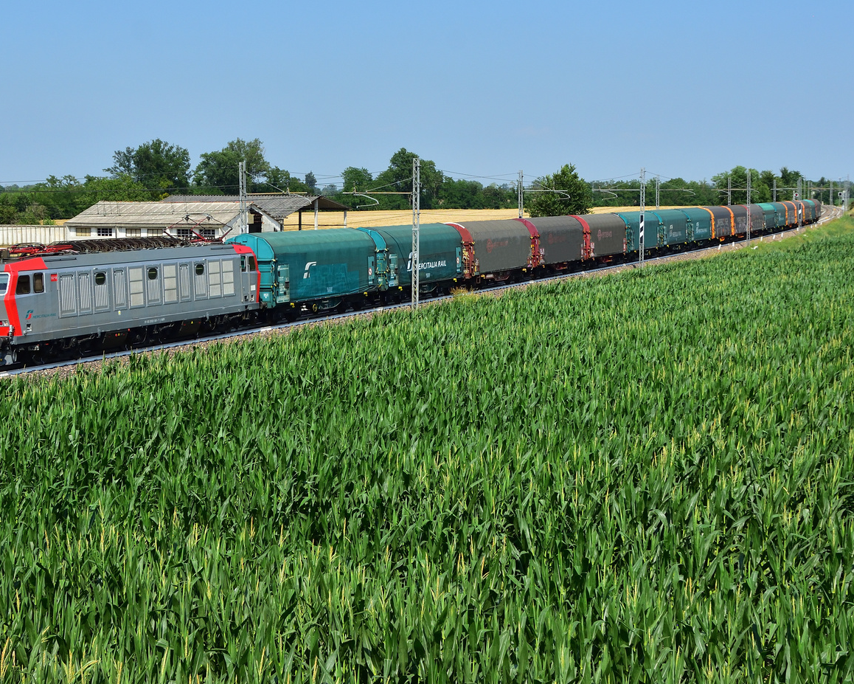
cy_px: 236
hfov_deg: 33.5
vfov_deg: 27.0
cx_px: 372
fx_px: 1416
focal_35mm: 56
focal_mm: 24
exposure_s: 1/800
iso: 250
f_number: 7.1
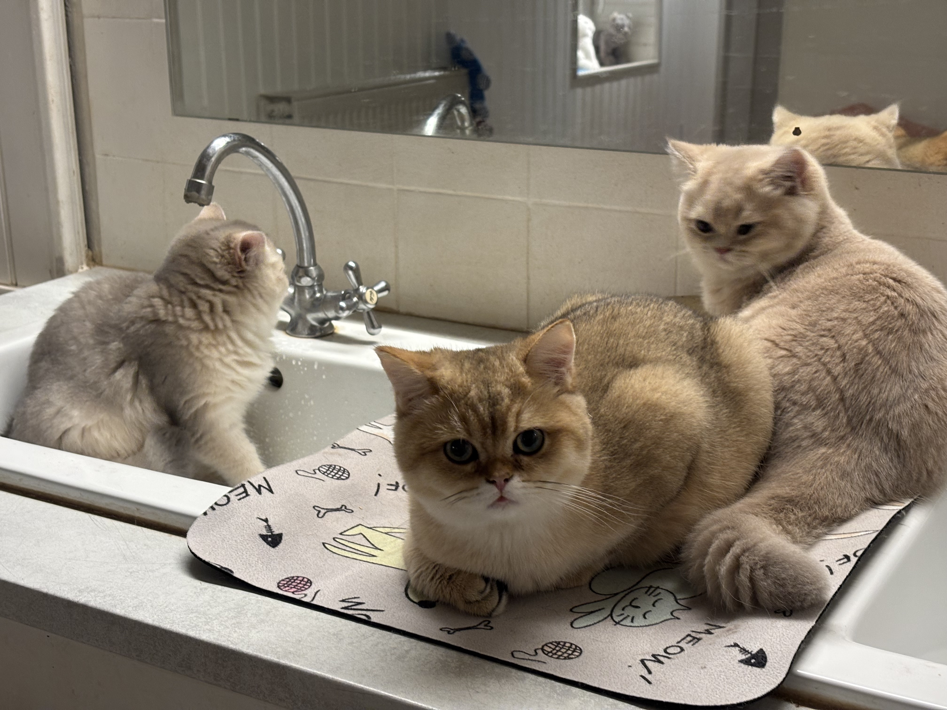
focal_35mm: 52
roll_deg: +1.3
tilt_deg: -17.2
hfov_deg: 36.8
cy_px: 355
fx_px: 1423
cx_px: 474
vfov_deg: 28.0
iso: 100
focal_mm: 5.96
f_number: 1.6
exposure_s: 1/33
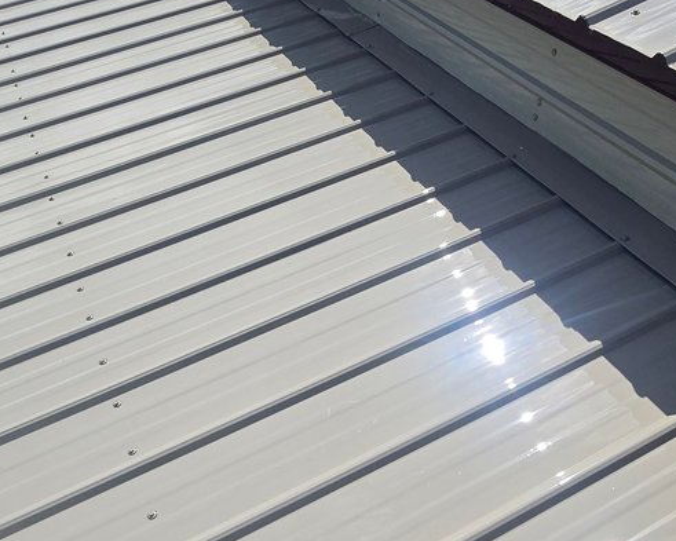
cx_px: 352
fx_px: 620
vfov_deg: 47.0
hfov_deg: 57.1
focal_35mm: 31
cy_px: 314
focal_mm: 2.2
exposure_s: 1/4131
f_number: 2.2
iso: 50
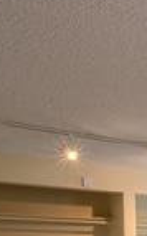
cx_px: 319
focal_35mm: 64
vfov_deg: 28.4
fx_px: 411
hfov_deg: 15.1
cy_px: 274
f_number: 8
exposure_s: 1/25
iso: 100
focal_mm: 14
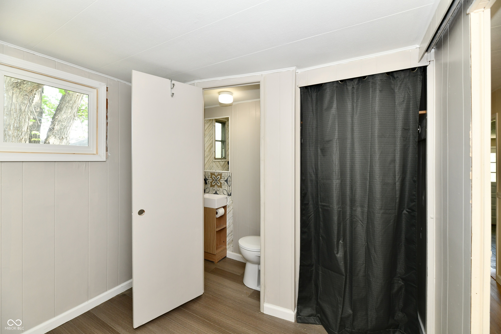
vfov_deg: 81.2
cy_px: 167
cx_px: 250
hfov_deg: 104.3
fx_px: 195
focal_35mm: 14
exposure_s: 1/60
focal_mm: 14
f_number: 6.3
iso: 640
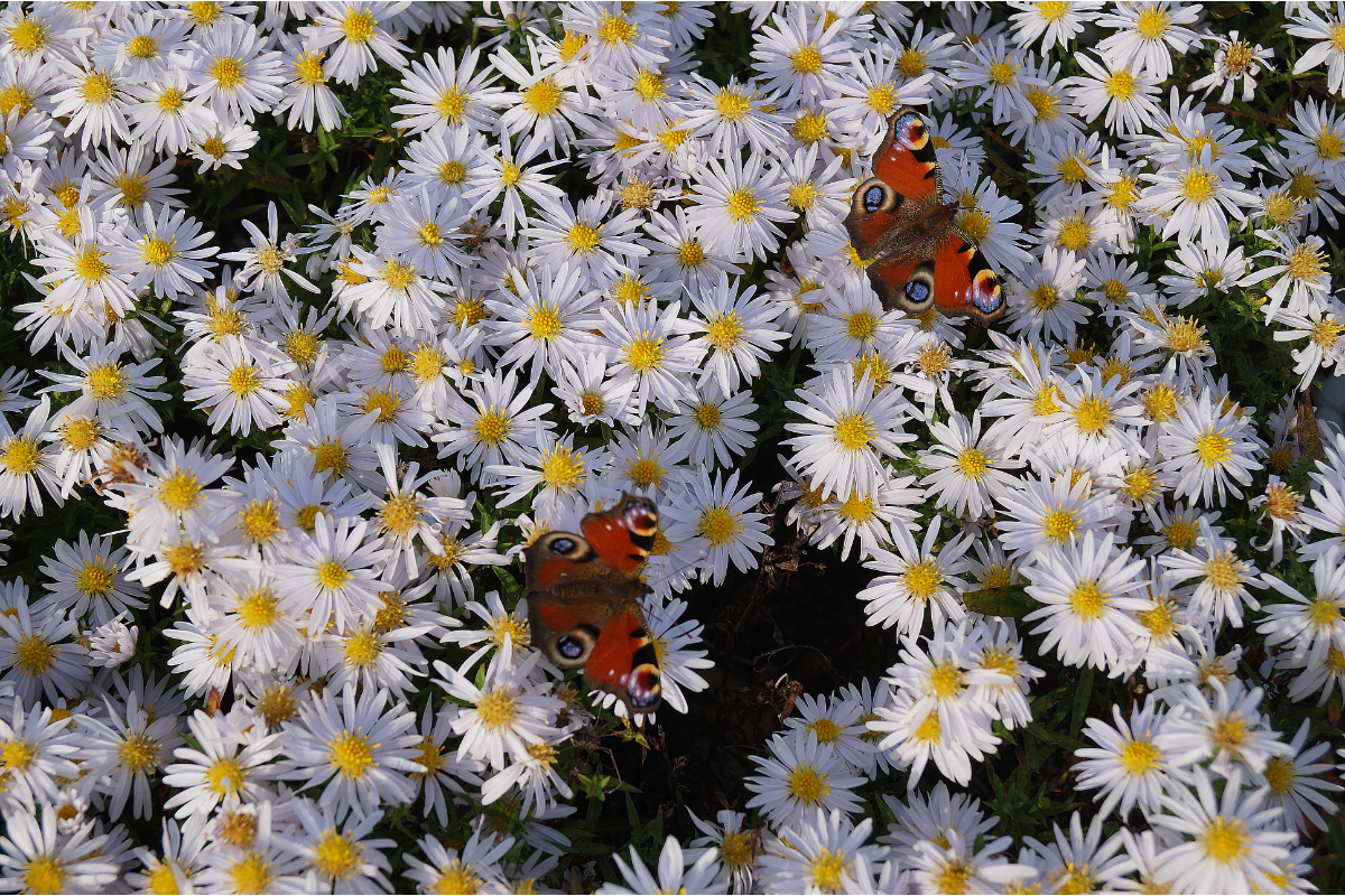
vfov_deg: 25.8
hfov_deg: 37.9
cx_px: 672
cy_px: 448
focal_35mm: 52
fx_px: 1961
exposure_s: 1/320
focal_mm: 35
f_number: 6.3
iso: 100
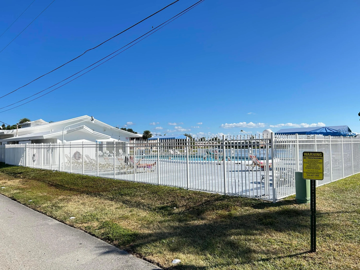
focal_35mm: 26
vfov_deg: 53.1
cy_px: 135
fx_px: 270
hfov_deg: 67.3
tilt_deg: +2.1
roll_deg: +0.5
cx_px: 180
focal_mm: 5.7
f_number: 1.5
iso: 50
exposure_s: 1/2994
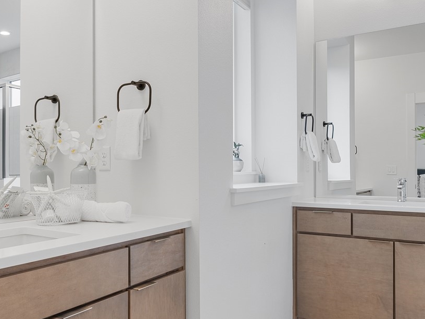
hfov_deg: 56.1
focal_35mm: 32
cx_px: 159
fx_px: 393
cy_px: 191
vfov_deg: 43.9
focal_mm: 16
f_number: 11
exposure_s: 1/5
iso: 100
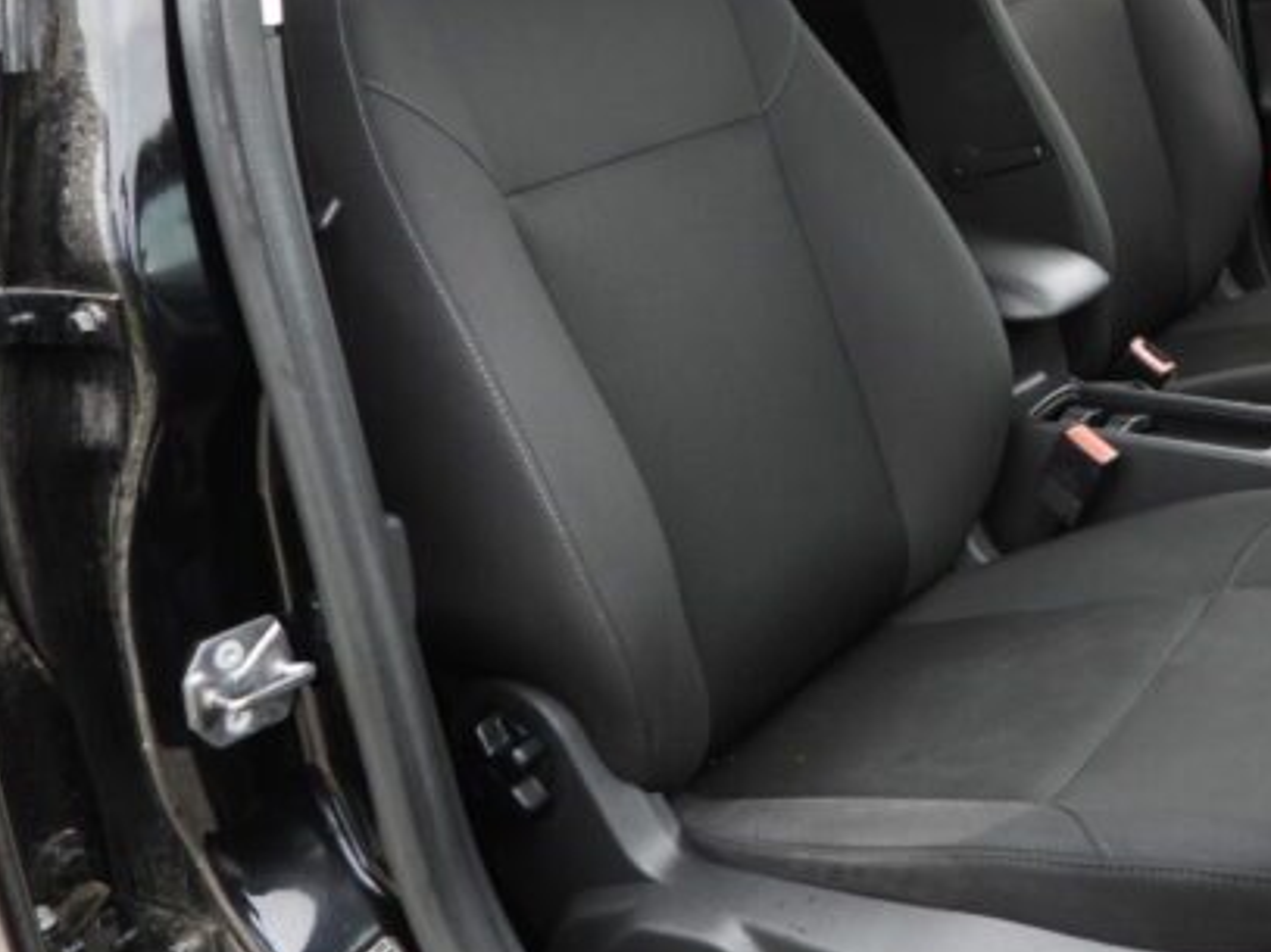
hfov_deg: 43.4
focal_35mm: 42
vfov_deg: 33.6
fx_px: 1542
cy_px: 228
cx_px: 946
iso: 100
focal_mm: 4.3
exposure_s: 1/100
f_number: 2.8
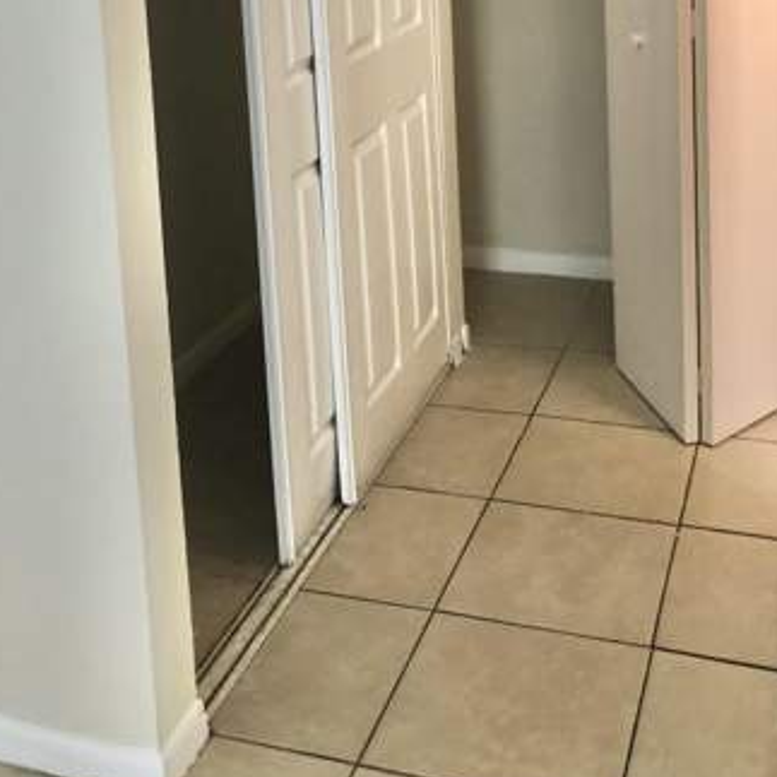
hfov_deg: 34.7
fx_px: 1244
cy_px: 36
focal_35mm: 49
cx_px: 407
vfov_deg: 32.4
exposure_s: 1/15
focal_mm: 3.99
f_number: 1.8
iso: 50
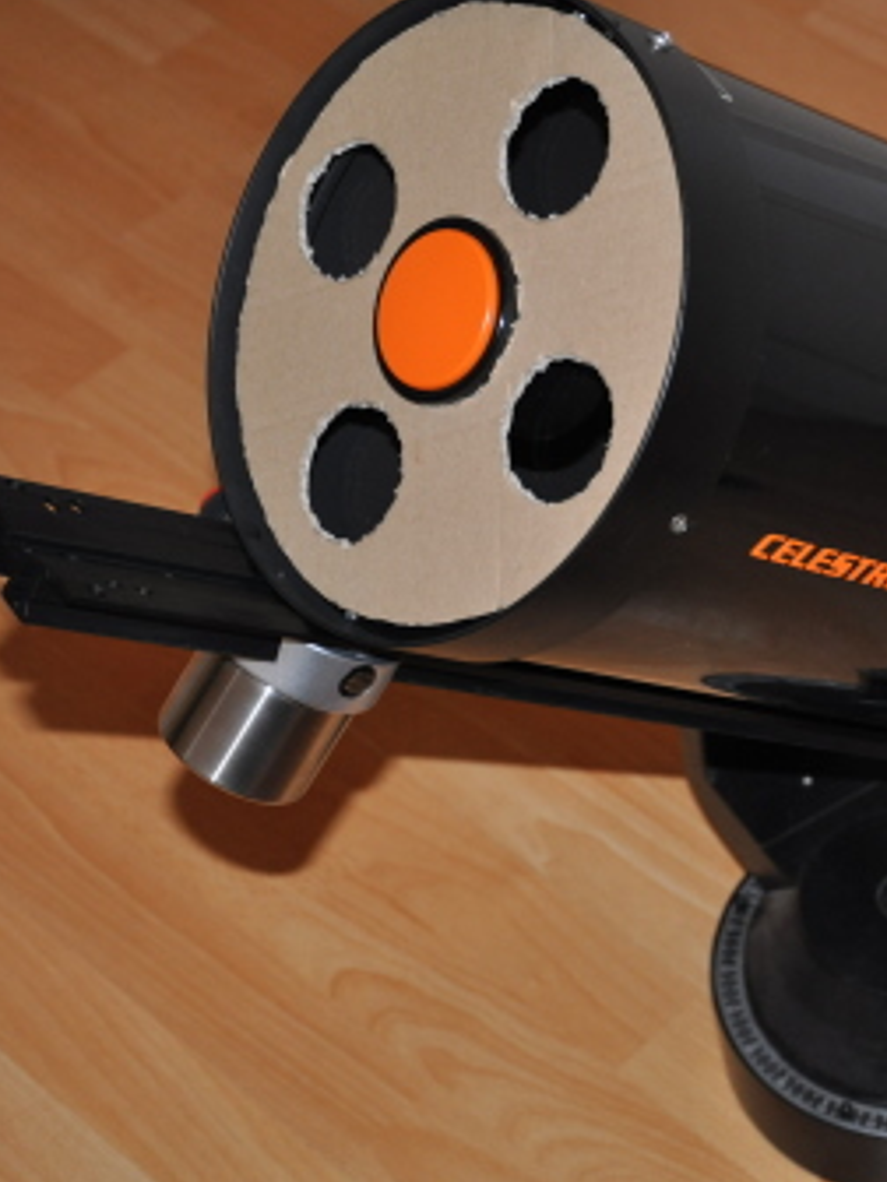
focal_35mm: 88
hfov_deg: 16.6
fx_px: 3007
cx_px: 778
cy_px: 589
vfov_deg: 22.3
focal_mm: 40
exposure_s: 1/60
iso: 800
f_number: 4.5
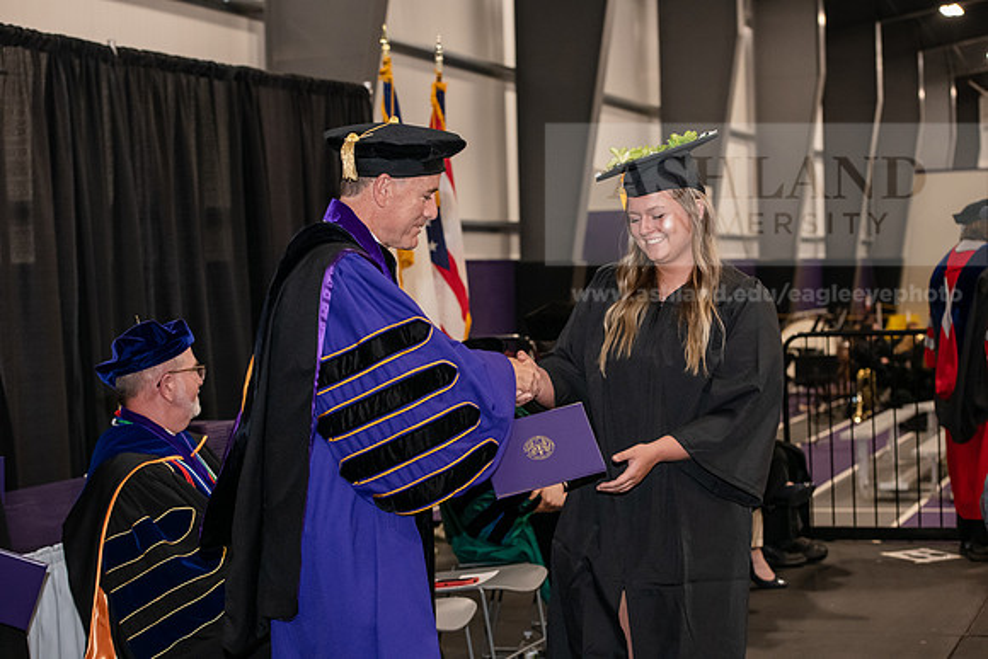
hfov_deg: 28.8
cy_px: 330
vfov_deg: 19.5
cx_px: 494
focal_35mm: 70
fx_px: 1921
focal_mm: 70
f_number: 5
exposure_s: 1/200
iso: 2500
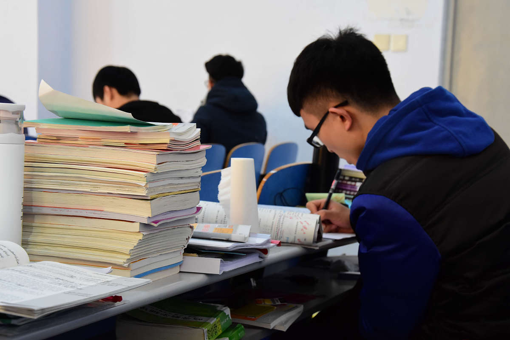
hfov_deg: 26.0
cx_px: 255
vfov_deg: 17.5
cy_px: 170
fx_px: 1105
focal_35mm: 78
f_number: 8
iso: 1600
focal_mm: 52
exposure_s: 1/60
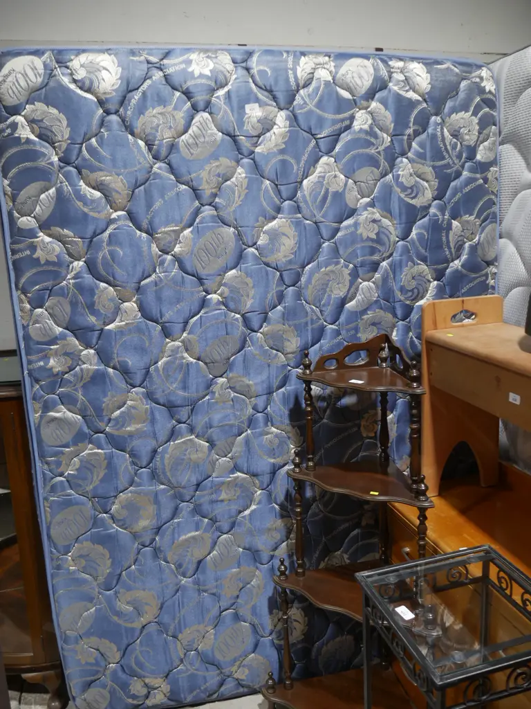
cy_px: 354
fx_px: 573
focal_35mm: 28
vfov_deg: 63.4
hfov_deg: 49.7
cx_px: 266
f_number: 3.5
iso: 320
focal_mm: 14
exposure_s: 1/60
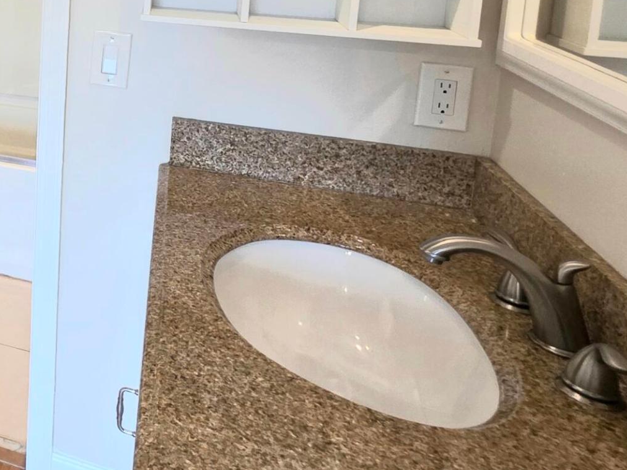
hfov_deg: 37.1
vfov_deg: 34.4
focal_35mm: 37
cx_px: -140
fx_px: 670
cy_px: -23
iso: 125
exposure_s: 1/120
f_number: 1.9
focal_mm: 2.2
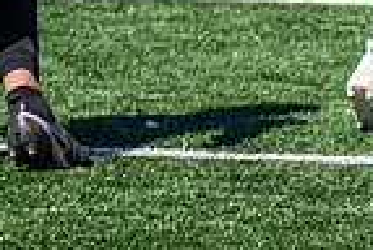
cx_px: 568
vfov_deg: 1.6
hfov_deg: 2.4
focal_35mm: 862
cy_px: -374
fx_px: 8950
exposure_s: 1/2500
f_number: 2.8
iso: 160
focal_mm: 78
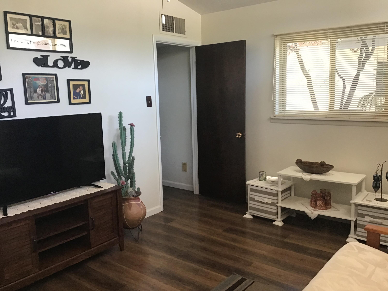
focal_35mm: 31
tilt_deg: -10.9
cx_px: 194
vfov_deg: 45.4
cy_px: 146
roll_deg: +1.7
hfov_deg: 58.4
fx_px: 347
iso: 100
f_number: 2.4
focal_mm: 3.3
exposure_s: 1/30
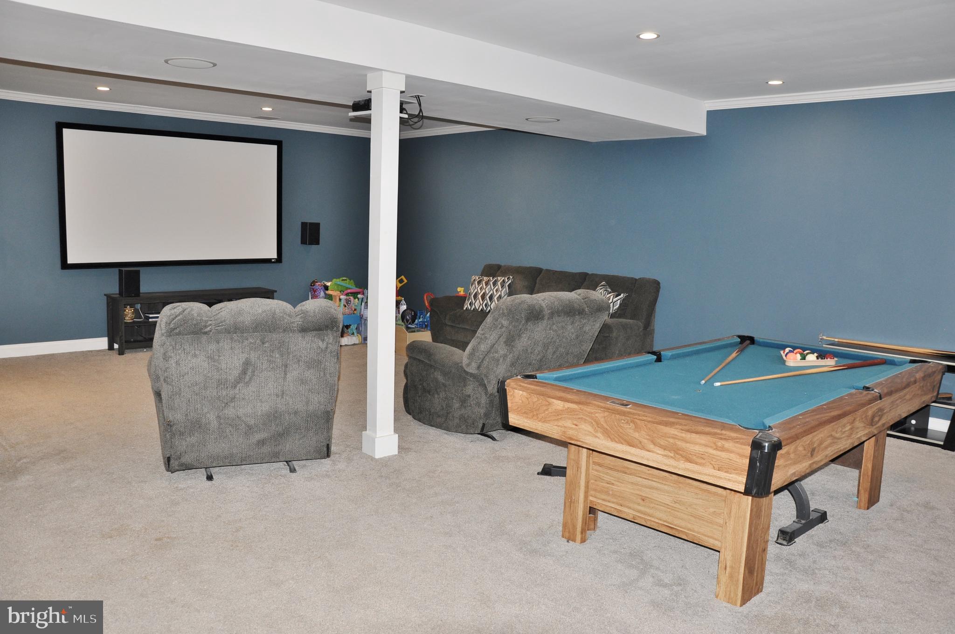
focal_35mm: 27
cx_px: 478
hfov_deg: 67.4
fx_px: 715
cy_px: 317
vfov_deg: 47.8
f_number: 5.6
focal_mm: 18
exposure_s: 1/60
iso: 200
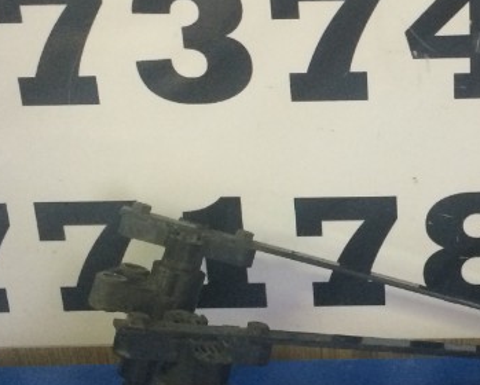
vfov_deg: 18.9
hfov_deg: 23.0
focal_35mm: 81
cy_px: 116
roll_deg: +0.4
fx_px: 1152
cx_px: 428
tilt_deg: -23.8
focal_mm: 4.15
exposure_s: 1/33
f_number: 2.2
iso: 320
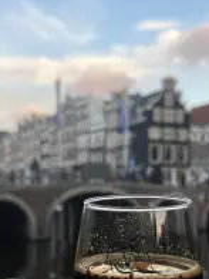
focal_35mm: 53
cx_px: 111
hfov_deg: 27.5
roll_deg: -0.1
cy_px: 202
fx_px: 427
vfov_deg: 35.5
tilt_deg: -3.7
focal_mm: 5.1
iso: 50
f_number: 1.6
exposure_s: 1/487
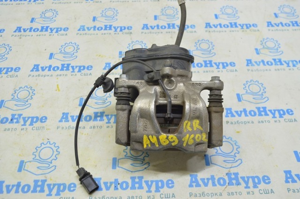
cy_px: 100
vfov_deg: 39.9
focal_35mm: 33
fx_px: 275
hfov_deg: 57.3
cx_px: 150
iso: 400
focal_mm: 22
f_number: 5.6
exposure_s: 1/20
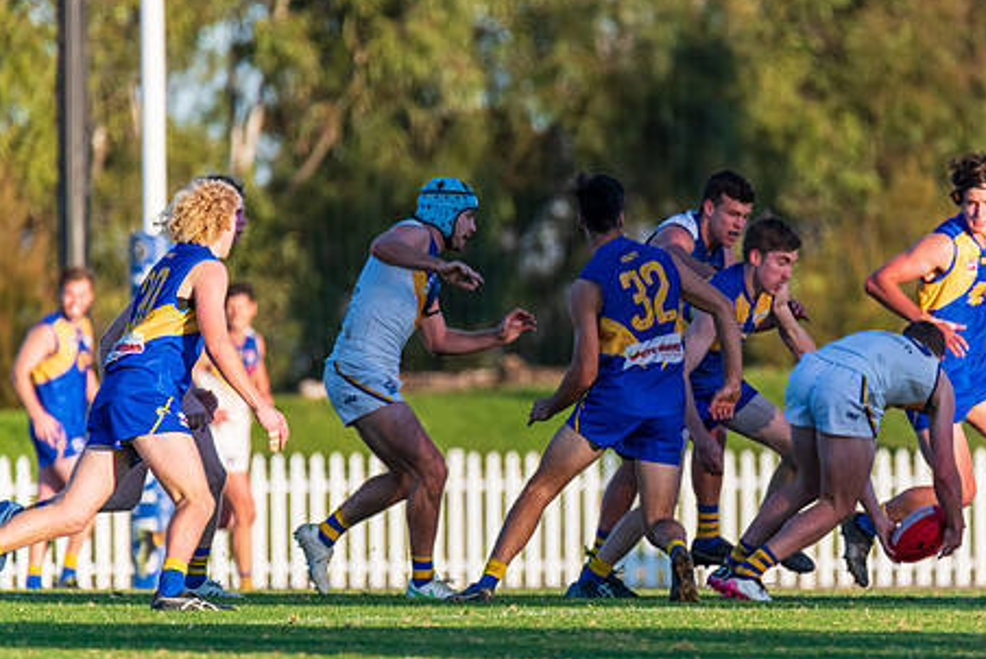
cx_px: 637
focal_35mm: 812
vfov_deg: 1.7
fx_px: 22253
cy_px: 357
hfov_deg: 2.5
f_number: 6.3
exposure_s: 1/2000
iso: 1000
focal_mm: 600
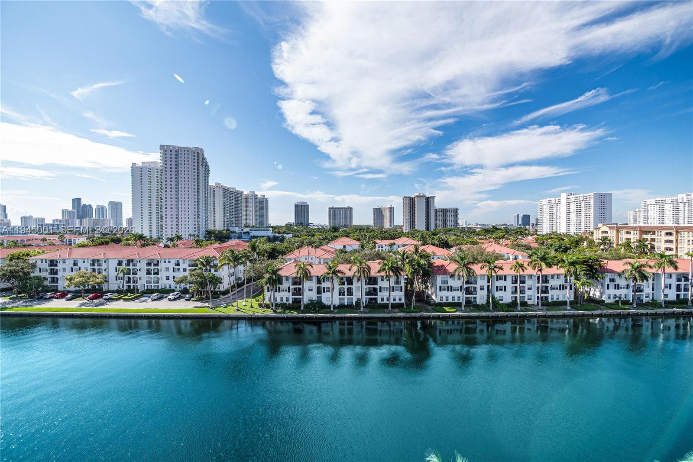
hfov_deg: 104.2
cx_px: 346
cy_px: 231
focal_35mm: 14
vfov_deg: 81.2
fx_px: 270
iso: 100
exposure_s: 1/800
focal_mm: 7
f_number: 4.5
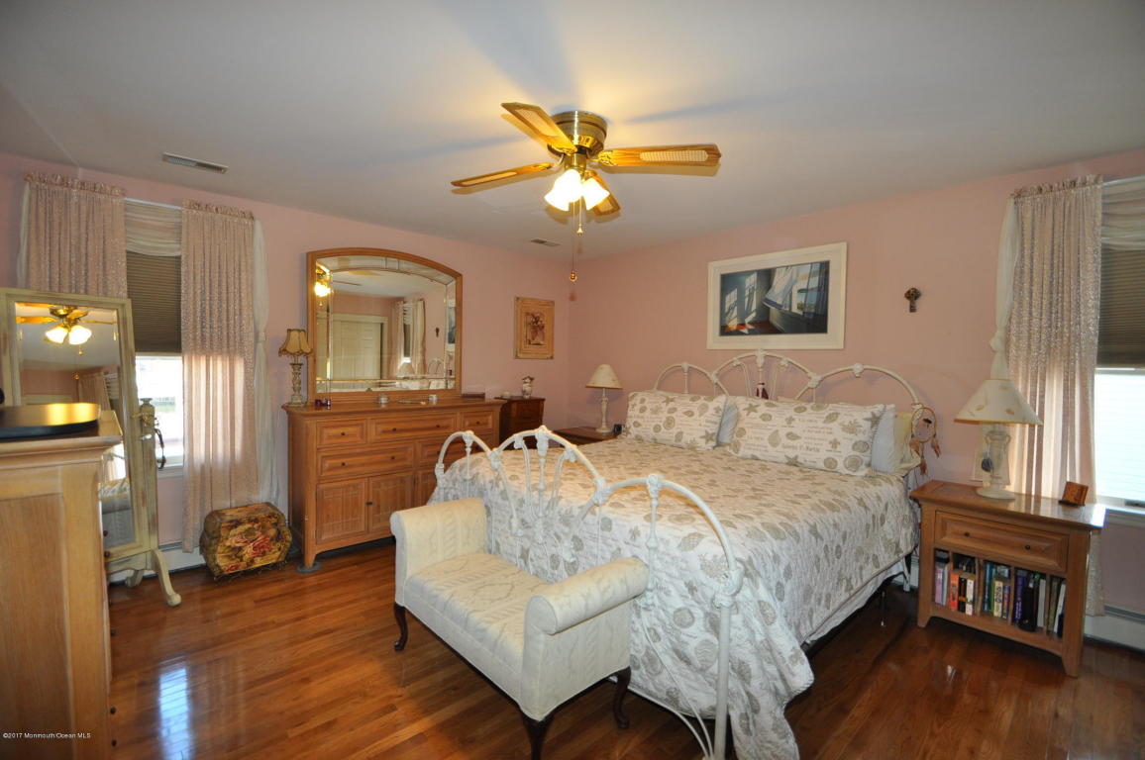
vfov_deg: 77.2
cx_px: 572
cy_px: 380
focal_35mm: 15
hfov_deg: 100.5
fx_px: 477
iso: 500
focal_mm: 10
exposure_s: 1/60
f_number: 4
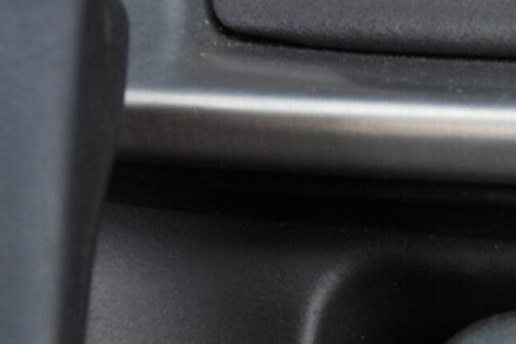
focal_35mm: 210
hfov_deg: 9.7
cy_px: 474
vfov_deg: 6.5
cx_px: 589
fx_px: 3009
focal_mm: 14.4
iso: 125
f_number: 3.5
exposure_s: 1/60
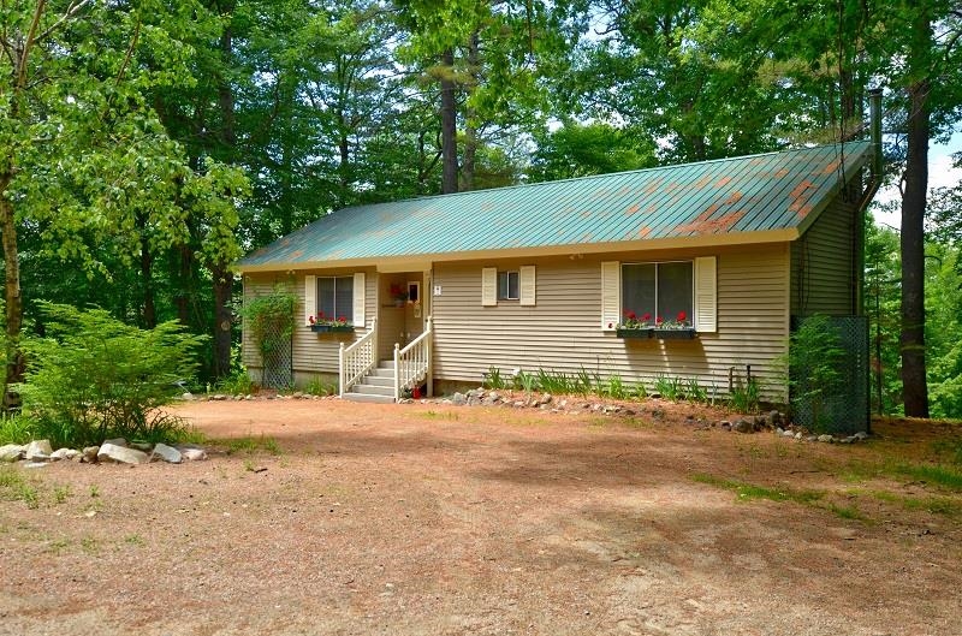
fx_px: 840
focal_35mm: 32
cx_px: 481
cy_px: 318
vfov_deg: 41.5
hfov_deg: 59.6
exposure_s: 1/1250
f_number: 3.2
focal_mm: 21
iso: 250
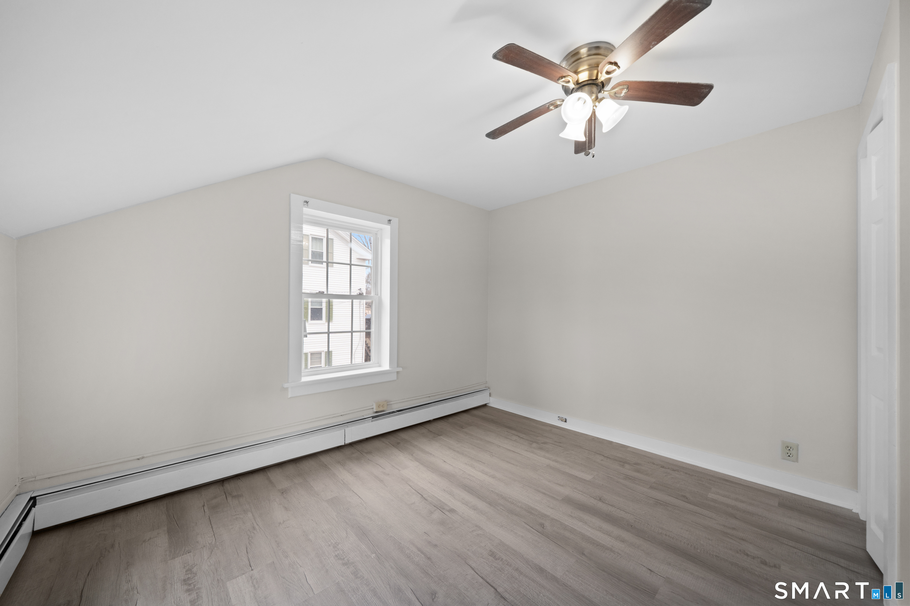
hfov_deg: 108.3
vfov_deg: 85.4
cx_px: 455
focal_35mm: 13
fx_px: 329
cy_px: 303
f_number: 10
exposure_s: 1/10
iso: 250
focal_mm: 13
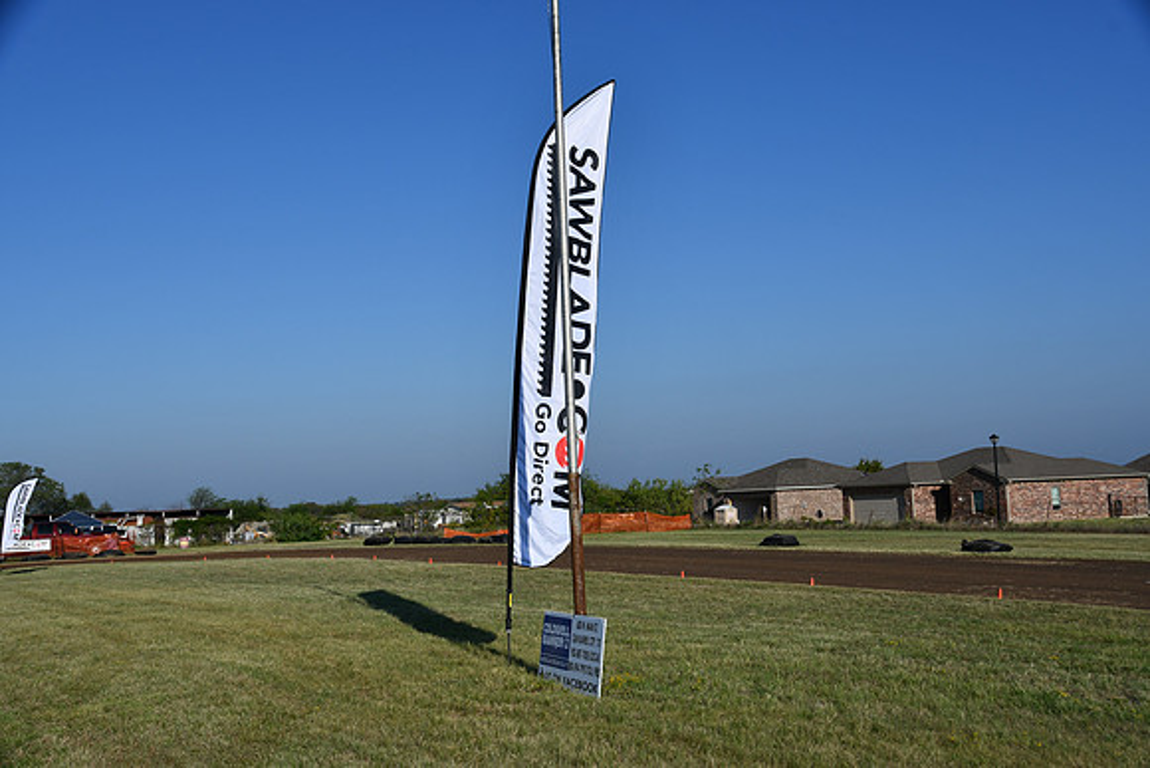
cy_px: 384
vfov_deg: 34.2
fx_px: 1246
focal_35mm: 39
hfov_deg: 49.5
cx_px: 575
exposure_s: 1/400
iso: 100
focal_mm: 26
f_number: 10
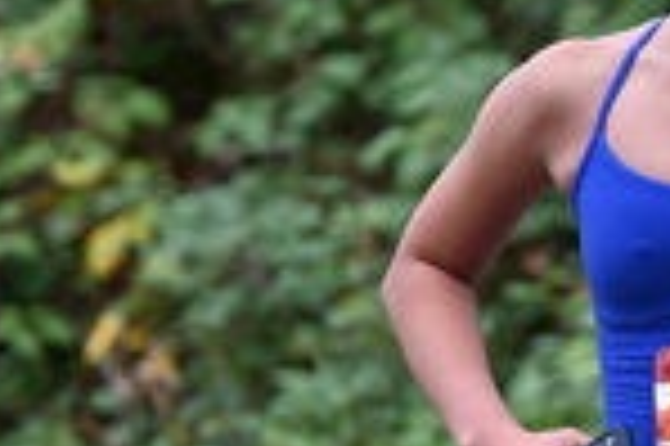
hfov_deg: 2.8
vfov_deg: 1.9
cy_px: 237
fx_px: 13720
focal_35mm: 738
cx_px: 746
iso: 400
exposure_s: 1/320
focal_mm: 200
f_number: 6.3
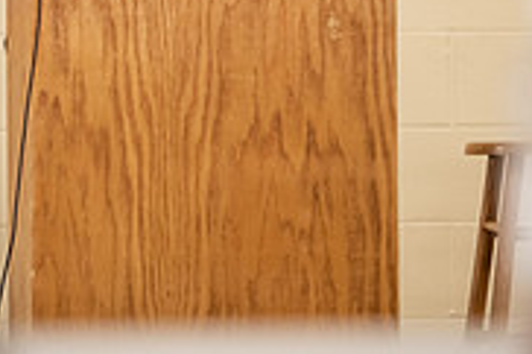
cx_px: 129
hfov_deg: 5.2
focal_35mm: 399
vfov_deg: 3.4
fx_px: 5891
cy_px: -133
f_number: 2.8
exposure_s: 1/200
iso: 1600
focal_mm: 125
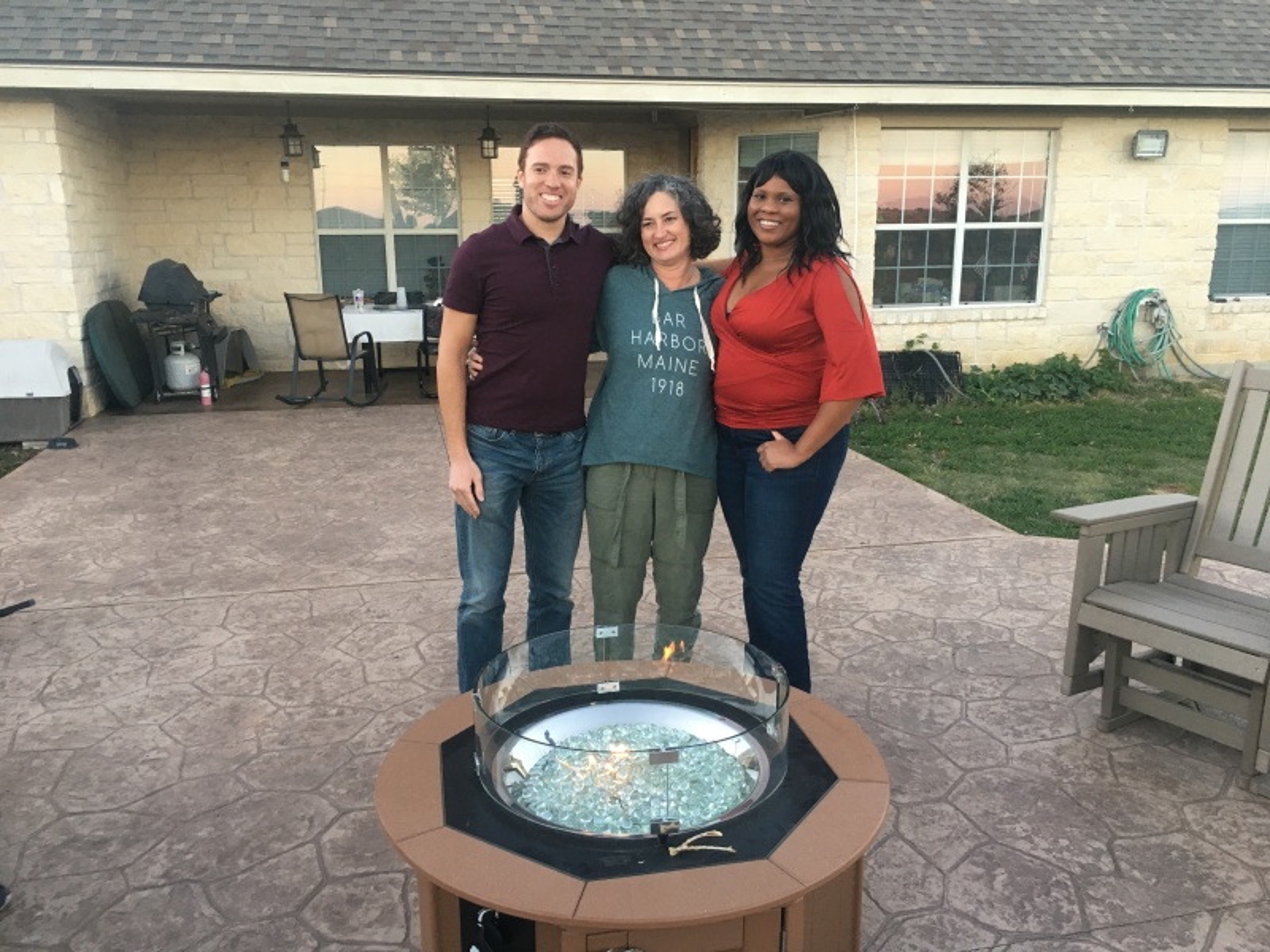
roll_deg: +2.0
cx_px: 635
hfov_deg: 61.7
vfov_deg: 48.2
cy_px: 476
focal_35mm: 29
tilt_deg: -12.6
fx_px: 1064
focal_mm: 4.15
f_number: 2.2
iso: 40
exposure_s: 1/30
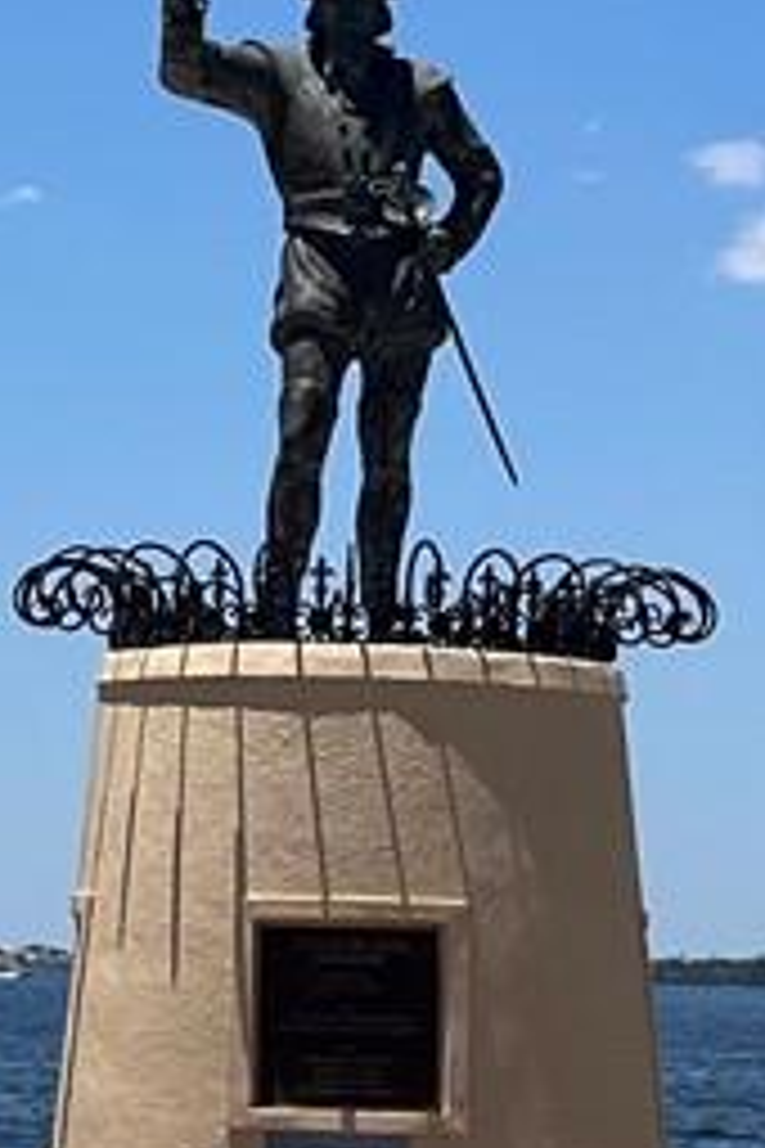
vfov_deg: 12.1
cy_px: 527
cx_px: 140
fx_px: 5418
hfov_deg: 8.1
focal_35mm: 170
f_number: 1.6
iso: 50
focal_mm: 5.1
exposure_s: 1/5319
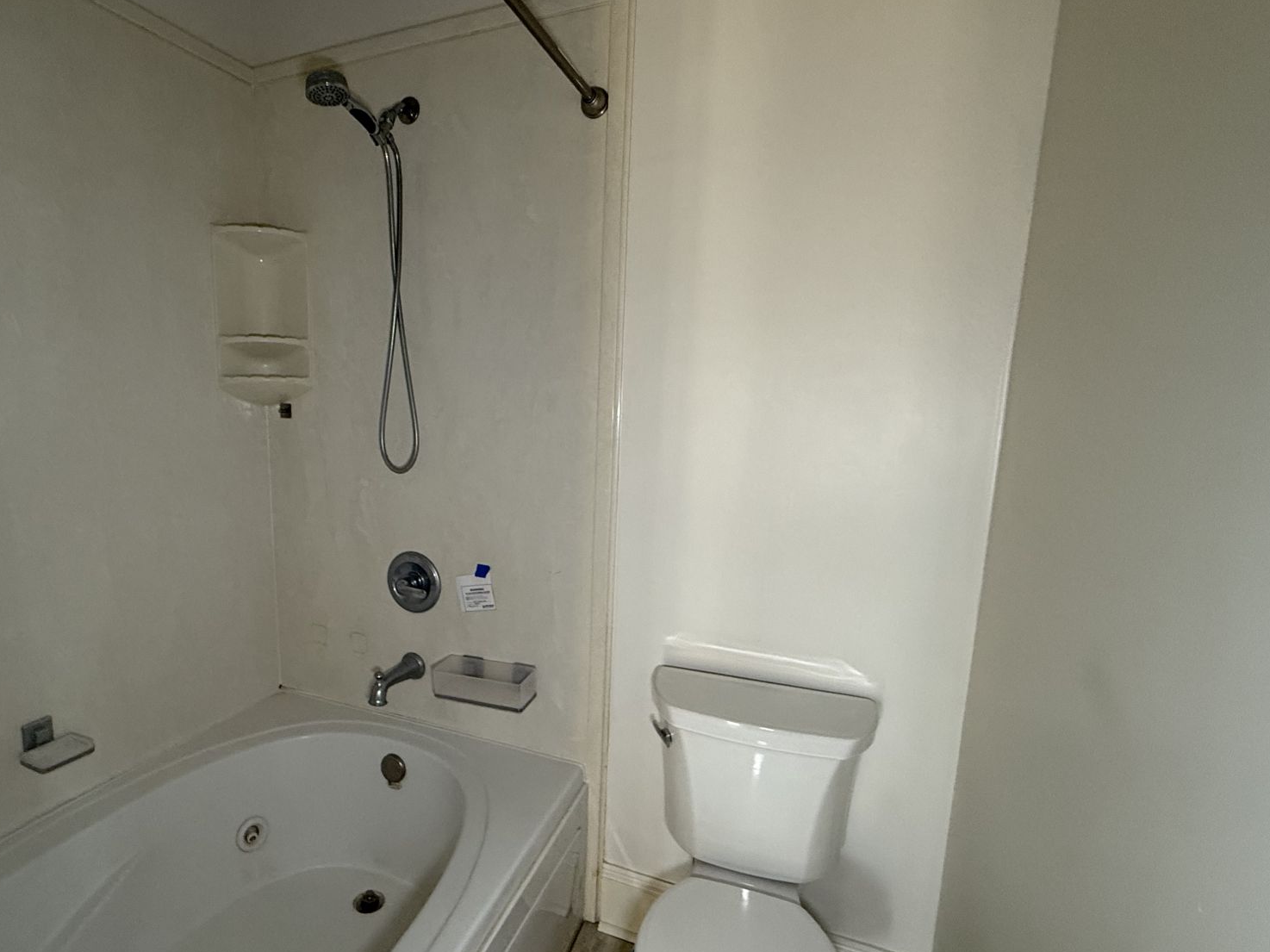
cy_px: 501
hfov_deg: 83.6
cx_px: 504
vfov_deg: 68.6
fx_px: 697
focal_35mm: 19
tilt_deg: -8.4
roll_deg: -1.1
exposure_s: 1/93
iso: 320
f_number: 2.2
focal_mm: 2.22
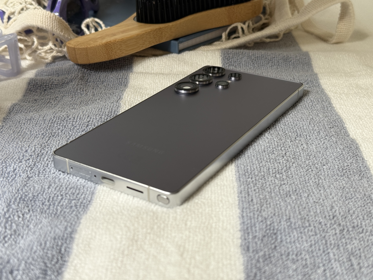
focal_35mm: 48
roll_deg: +1.1
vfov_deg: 30.3
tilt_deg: -27.0
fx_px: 517
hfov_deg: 39.7
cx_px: 186
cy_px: 140
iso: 125
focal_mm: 6.76
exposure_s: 1/131
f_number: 1.78
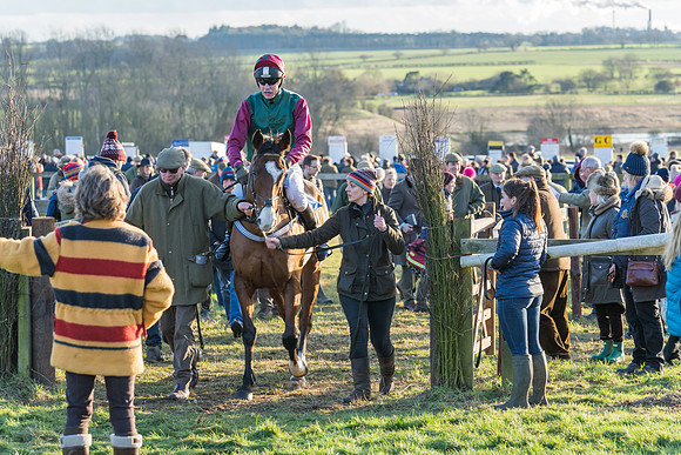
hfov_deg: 13.4
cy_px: 224
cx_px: 325
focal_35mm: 154
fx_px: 2909
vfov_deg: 8.9
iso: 200
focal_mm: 134
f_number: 5.6
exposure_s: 1/125
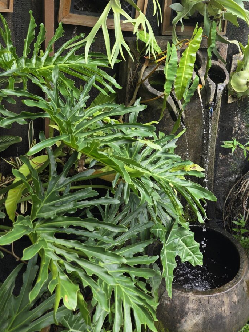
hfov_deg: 32.1
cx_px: 220
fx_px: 412
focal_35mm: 43
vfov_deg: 42.4
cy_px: 80
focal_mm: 6.3
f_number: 1.7
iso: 32
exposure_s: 1/180
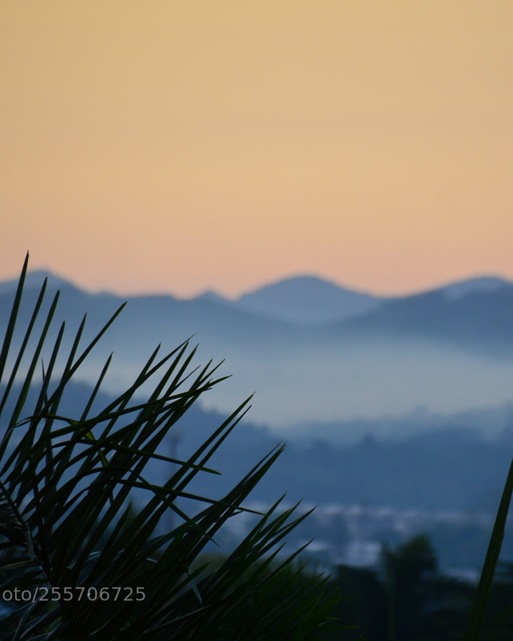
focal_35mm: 636
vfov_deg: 3.0
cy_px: 320
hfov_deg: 2.4
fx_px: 12076
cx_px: 313
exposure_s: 1/60
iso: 180
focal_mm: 300
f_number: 6.3
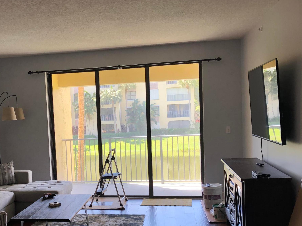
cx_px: 87
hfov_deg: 41.2
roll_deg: +2.9
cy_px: 148
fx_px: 393
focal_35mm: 45
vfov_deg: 32.0
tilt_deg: -4.1
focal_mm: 3.99
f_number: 1.8
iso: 64
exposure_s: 1/120
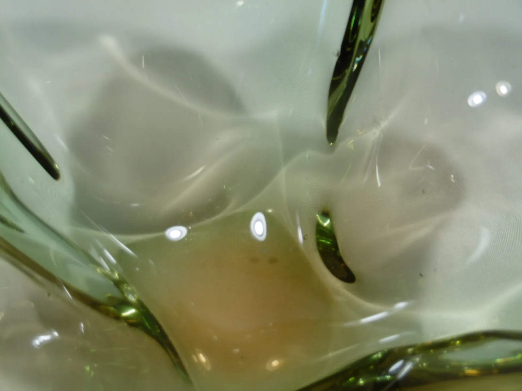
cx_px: 261
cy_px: 196
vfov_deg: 28.6
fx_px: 769
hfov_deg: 37.5
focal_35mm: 51
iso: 100
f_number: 4
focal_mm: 9.2
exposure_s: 1/15
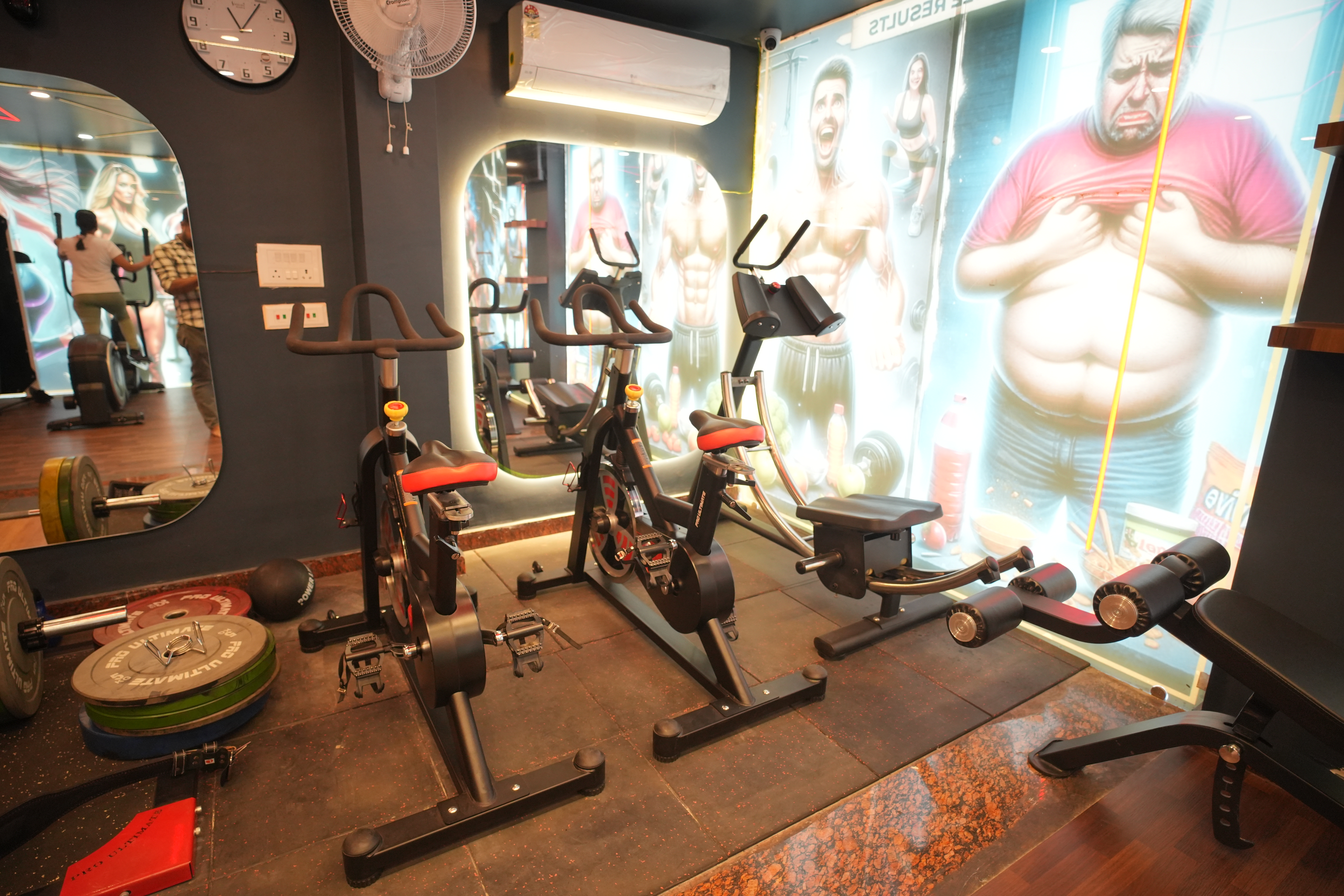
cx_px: 672
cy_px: 448
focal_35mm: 18
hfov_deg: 90.0
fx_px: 672
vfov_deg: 67.4
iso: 1600
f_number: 2.8
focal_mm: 18
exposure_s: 1/250
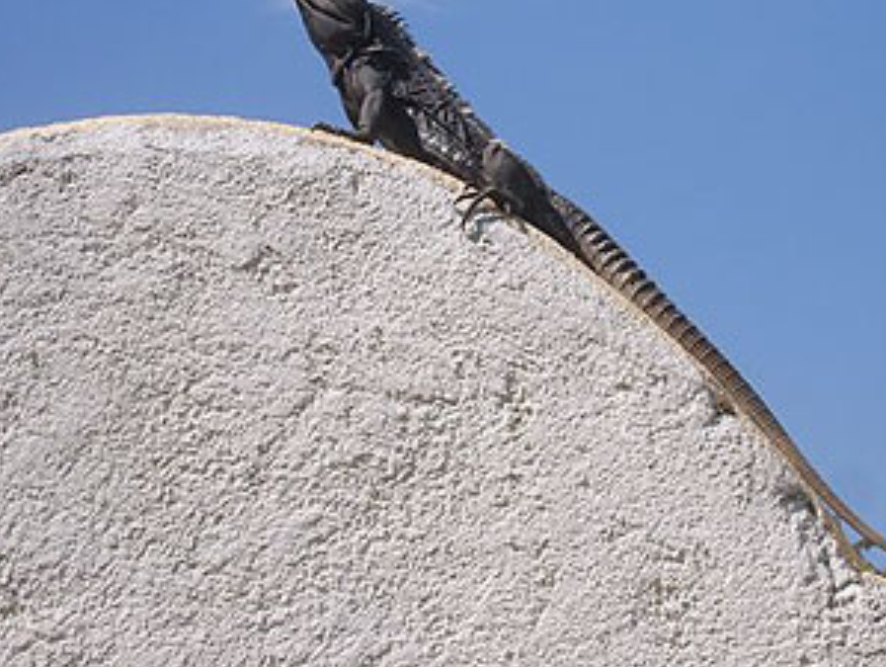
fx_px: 4049
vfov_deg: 9.4
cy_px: 190
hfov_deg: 12.5
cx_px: 483
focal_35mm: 158
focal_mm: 17.4
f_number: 10
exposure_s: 1/350
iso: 50
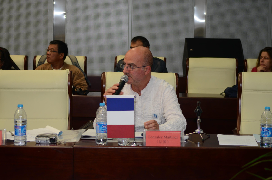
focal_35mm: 82
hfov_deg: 24.7
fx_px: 622
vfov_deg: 16.5
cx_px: 136
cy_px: 90
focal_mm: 55
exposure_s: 1/60
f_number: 3.5
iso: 400
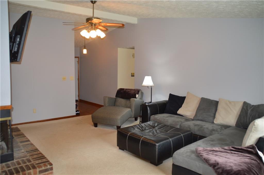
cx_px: 132
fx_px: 198
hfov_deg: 67.4
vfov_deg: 47.8
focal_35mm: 27
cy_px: 88
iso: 400
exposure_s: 1/60
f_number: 3.5
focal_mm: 18
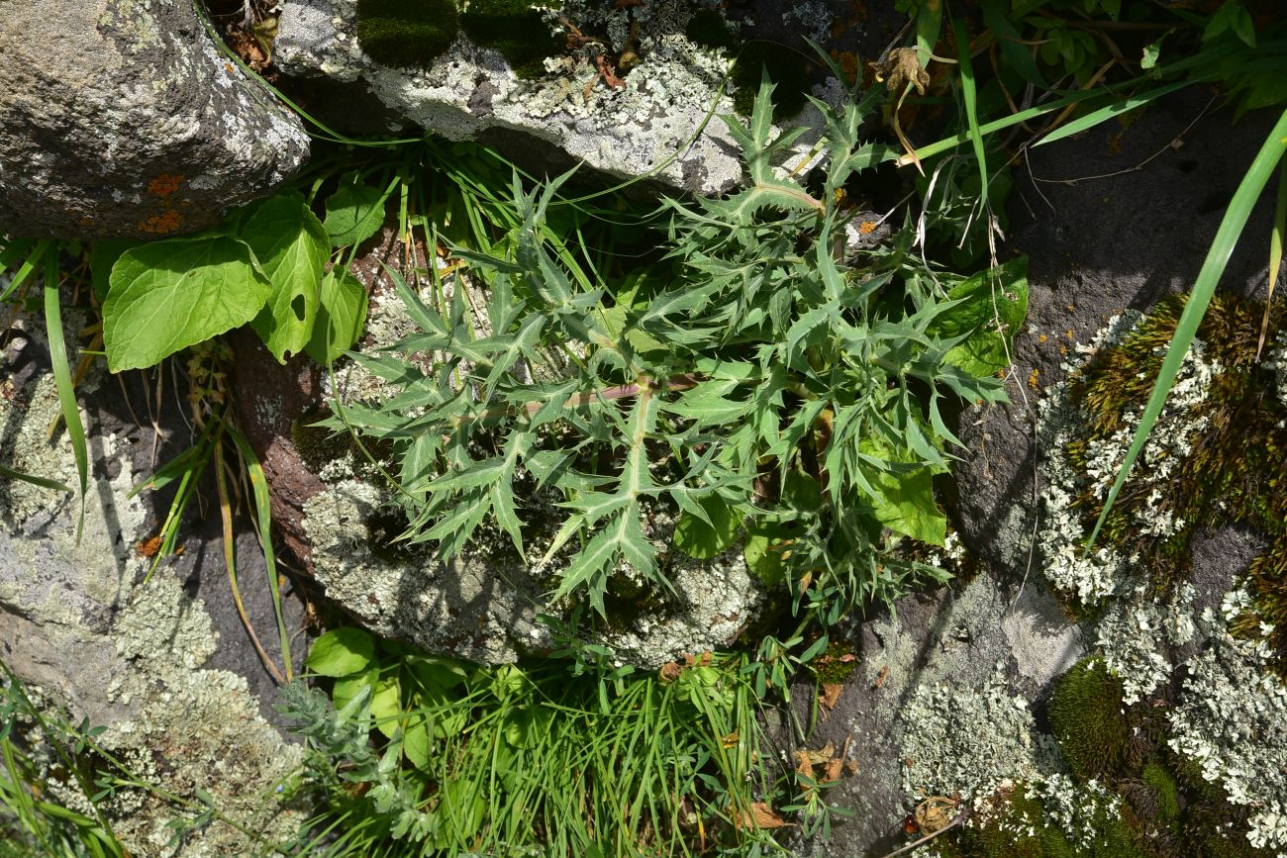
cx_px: 644
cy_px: 429
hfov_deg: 39.6
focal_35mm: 50
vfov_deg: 27.0
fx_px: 1788
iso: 160
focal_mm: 50
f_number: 16
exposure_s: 1/125
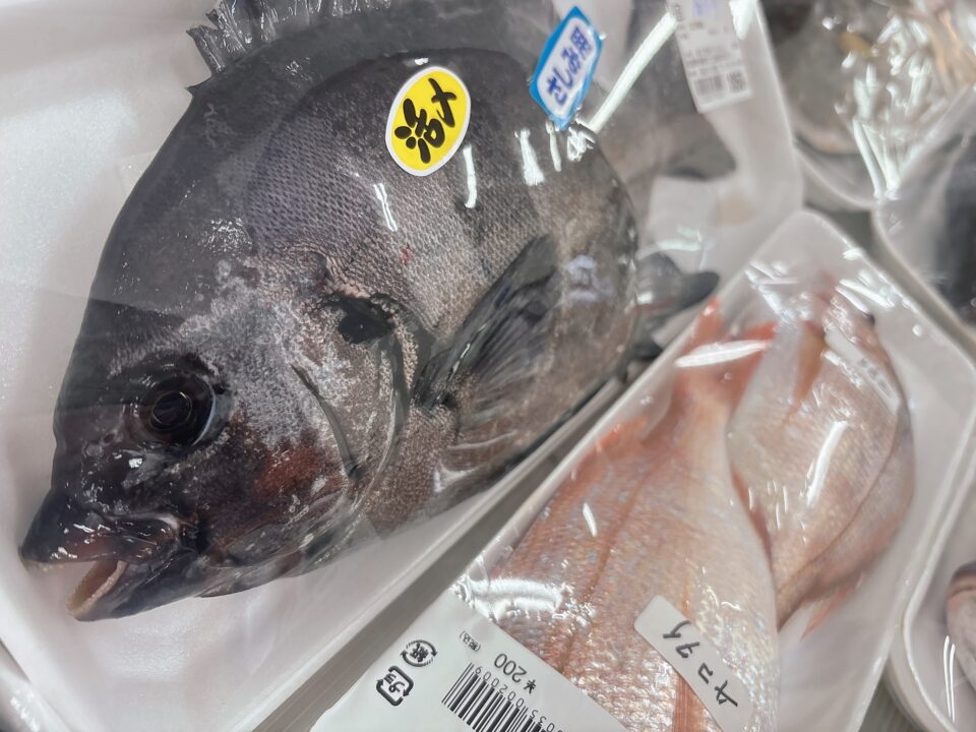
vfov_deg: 53.1
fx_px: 733
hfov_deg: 67.3
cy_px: 366
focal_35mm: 26
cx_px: 488
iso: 125
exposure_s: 1/120
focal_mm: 5.96
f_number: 1.6
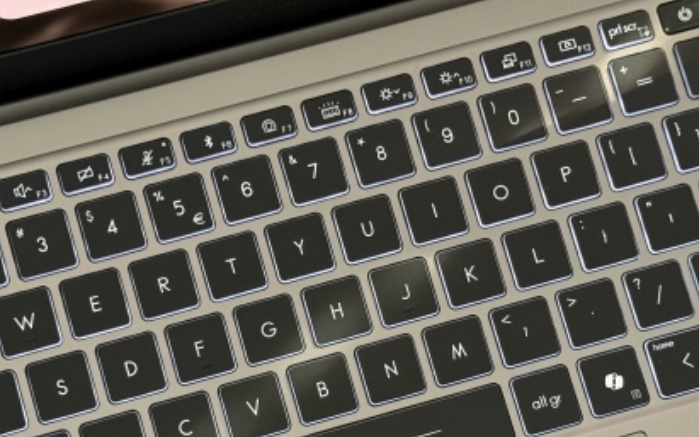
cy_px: 327
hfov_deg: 24.9
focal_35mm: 83
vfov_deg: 15.7
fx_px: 1581
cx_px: 330
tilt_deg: -81.0
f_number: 1.78
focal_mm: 6.76
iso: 250
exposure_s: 1/48
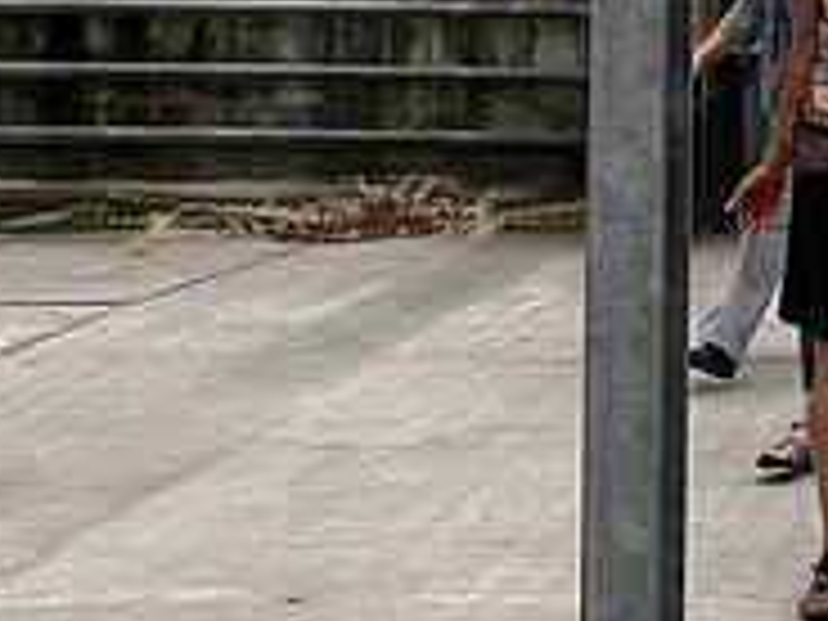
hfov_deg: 15.3
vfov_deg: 12.9
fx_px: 2703
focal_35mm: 113
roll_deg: -0.3
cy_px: -72
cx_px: 1440
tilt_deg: -1.6
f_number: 1.6
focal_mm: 5.1
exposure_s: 1/407
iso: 50
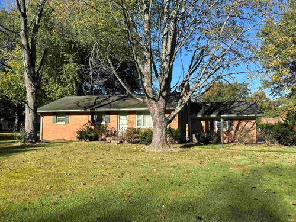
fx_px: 222
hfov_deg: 67.3
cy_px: 111
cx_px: 148
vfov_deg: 53.1
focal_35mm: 26
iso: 50
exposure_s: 1/2252
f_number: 1.5
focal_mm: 5.7
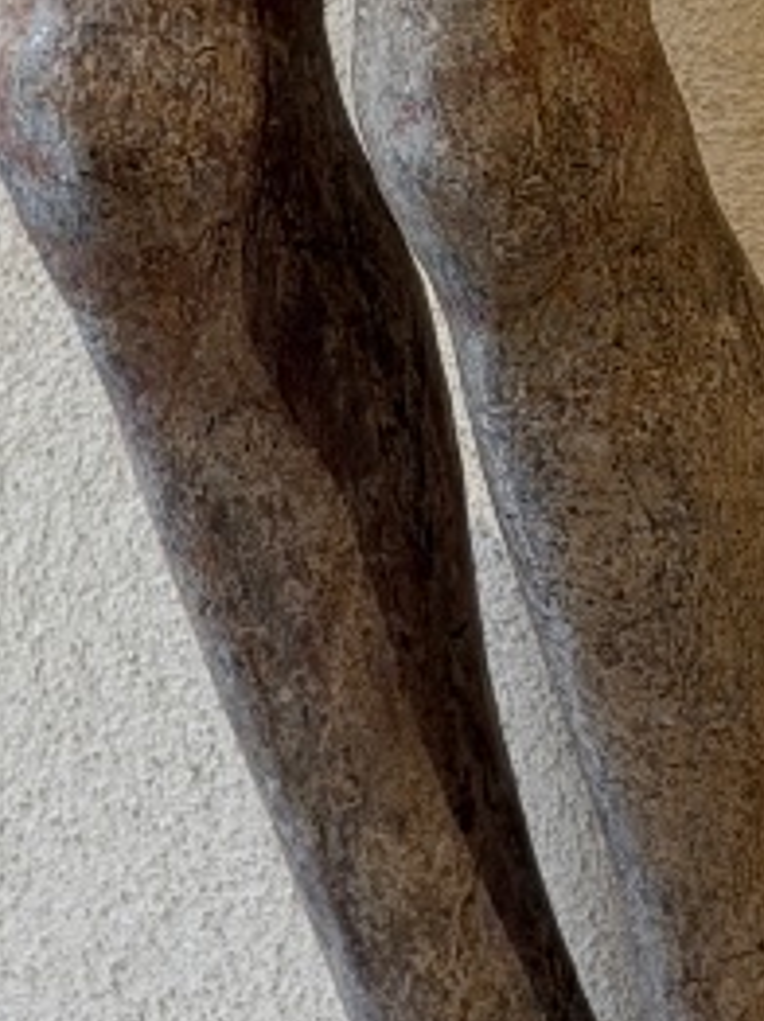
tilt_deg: -4.8
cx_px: 476
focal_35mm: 220
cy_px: 195
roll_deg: -0.5
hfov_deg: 6.7
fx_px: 6485
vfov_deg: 9.0
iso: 80
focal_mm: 6.76
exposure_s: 1/50
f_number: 1.78
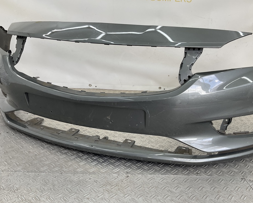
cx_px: 138
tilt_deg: -16.4
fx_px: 232
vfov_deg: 47.1
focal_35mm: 31
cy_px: 100
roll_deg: -6.6
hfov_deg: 57.1
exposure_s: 1/120
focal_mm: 3
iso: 25
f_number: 1.8
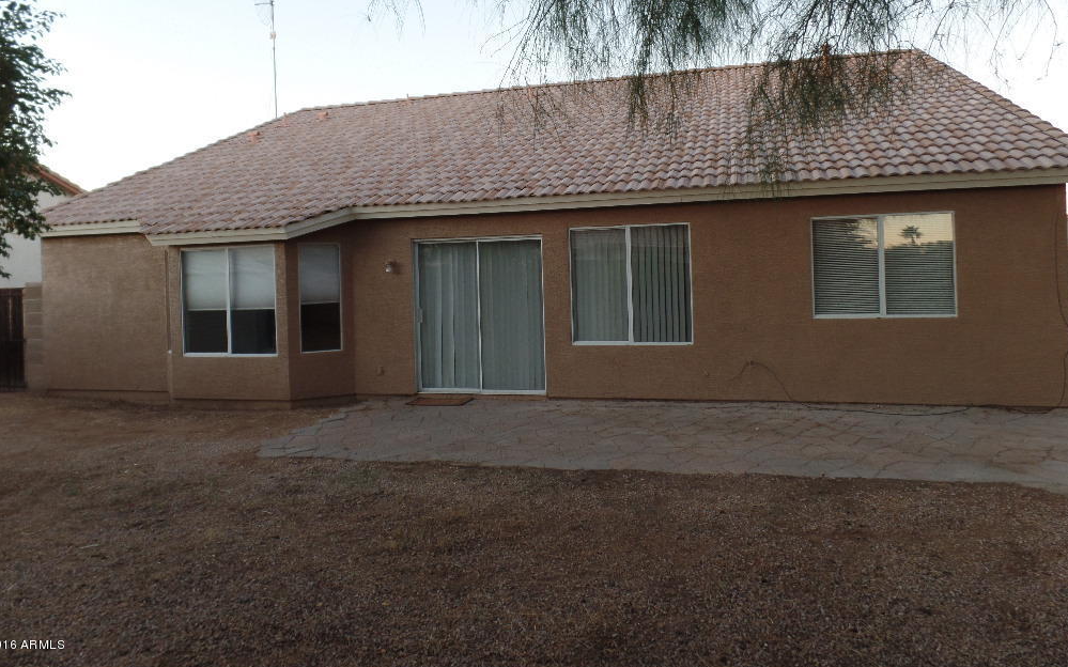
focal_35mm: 25
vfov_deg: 48.9
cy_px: 264
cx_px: 528
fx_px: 728
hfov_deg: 72.6
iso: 80
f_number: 2.8
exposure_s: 1/30
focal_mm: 4.1
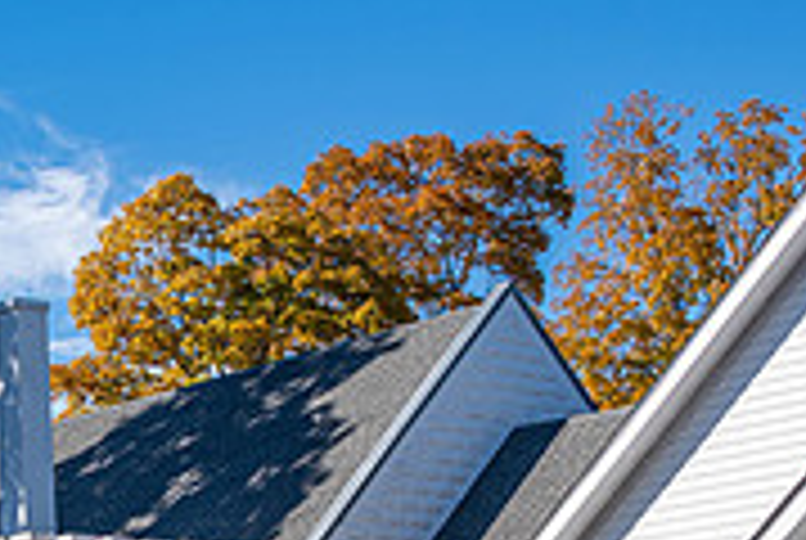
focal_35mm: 105
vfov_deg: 12.7
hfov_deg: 18.6
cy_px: 673
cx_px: -104
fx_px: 2355
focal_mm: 32
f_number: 8
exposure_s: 1/160
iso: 64
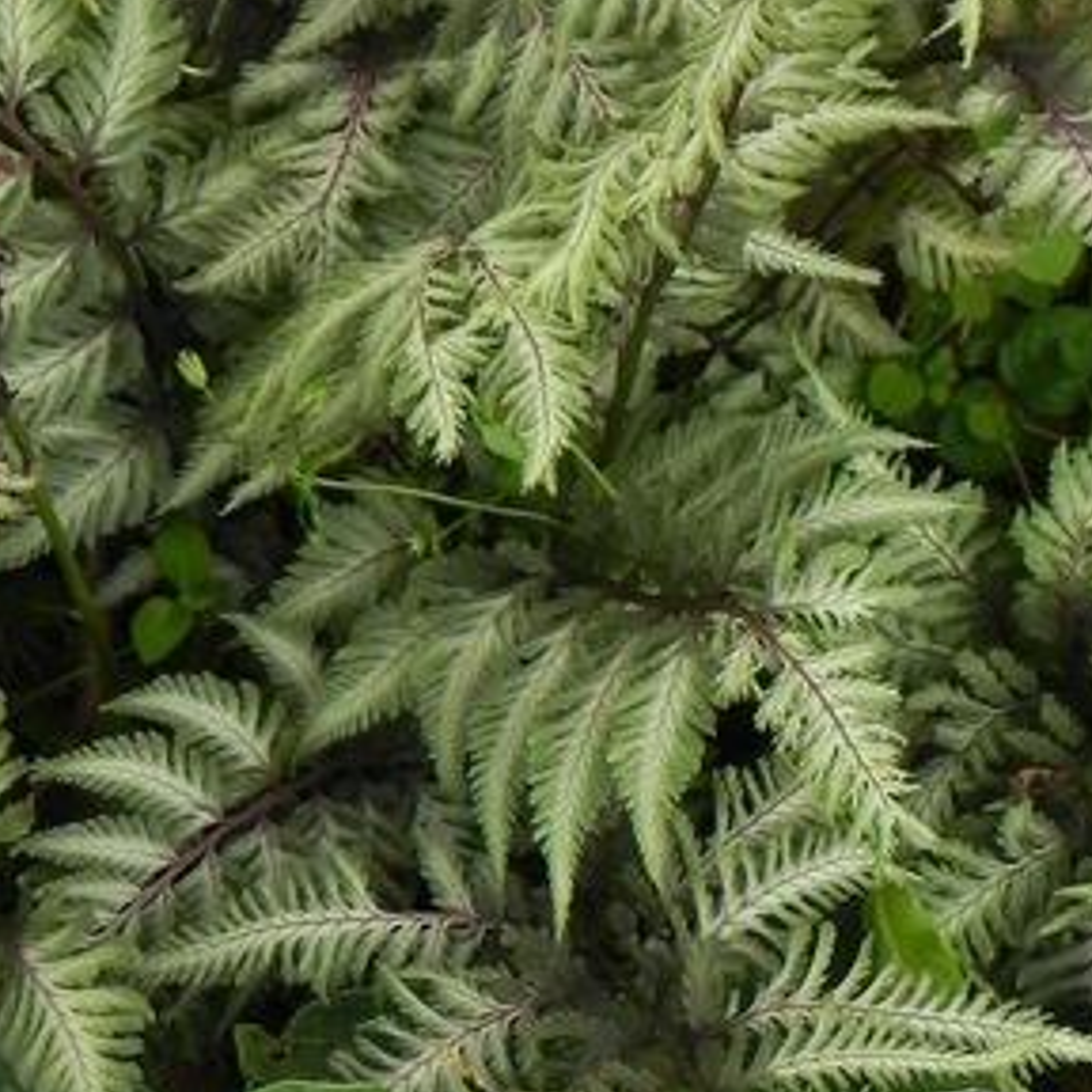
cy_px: 337
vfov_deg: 6.8
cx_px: 675
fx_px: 9208
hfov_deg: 6.8
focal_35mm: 258
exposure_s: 1/160
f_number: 4.5
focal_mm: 18.8
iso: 160
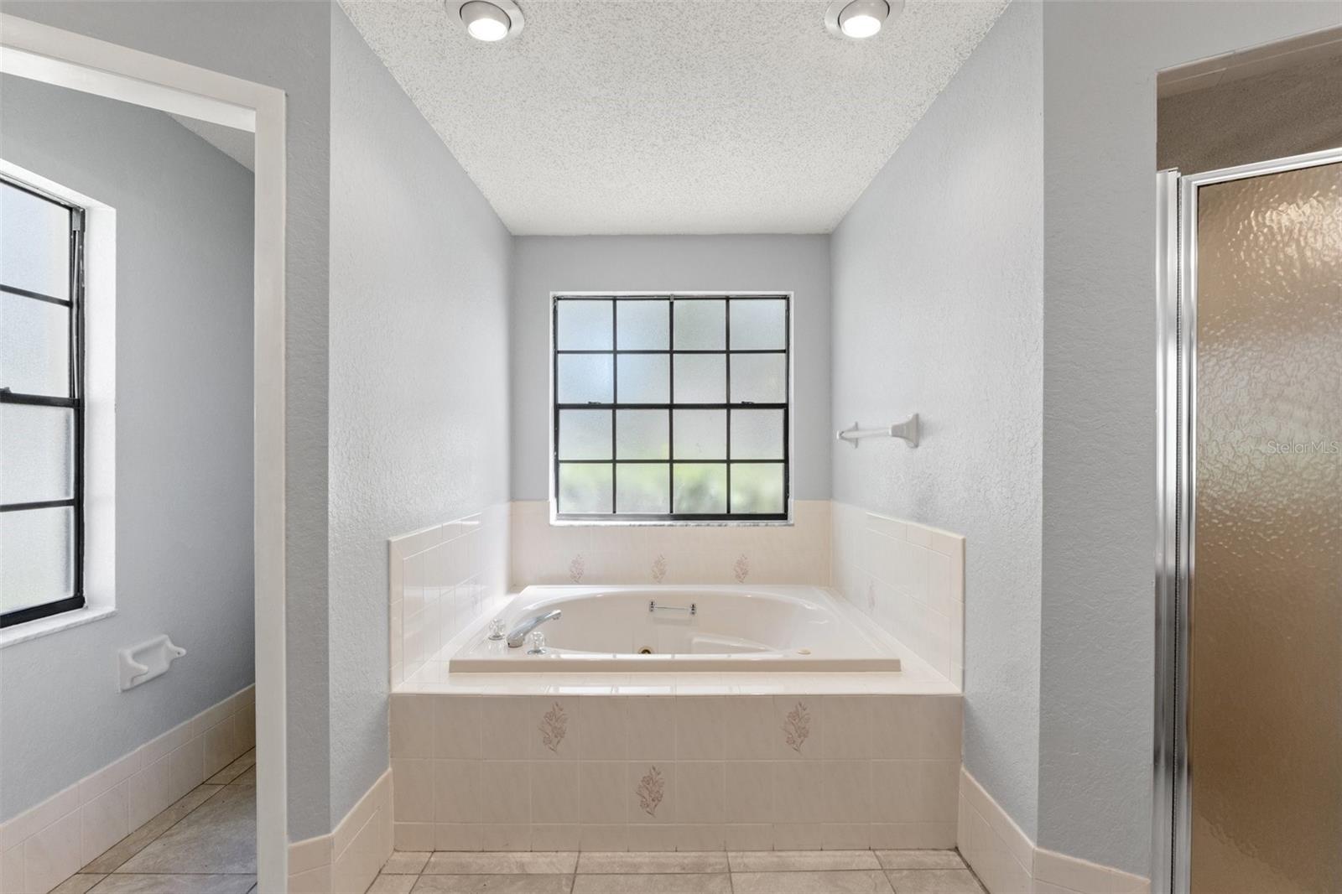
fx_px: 559
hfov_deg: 100.4
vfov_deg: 77.3
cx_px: 671
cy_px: 447
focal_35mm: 15
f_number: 7.1
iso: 400
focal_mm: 10
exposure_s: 1/20
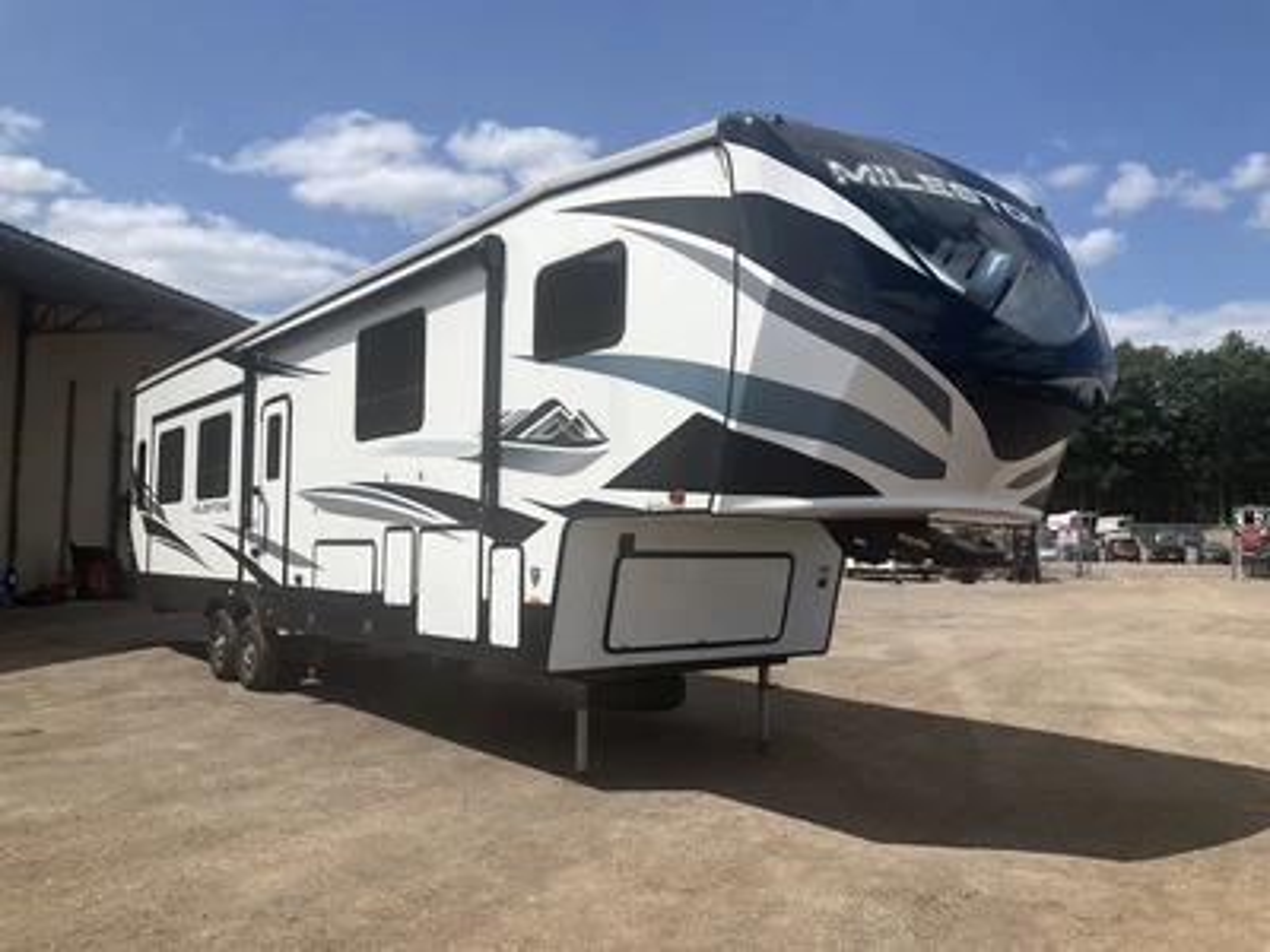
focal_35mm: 29
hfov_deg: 61.7
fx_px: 1064
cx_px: 635
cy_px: 476
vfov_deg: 48.2
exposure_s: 1/2959
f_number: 1.8
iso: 25
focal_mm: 3
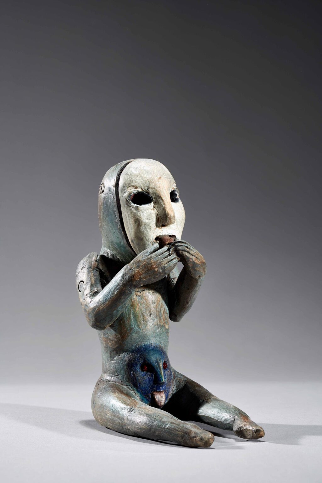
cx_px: 161
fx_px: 1140
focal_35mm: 85
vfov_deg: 23.9
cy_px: 242
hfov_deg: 16.1
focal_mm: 85
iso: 40
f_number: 11
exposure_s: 1/125
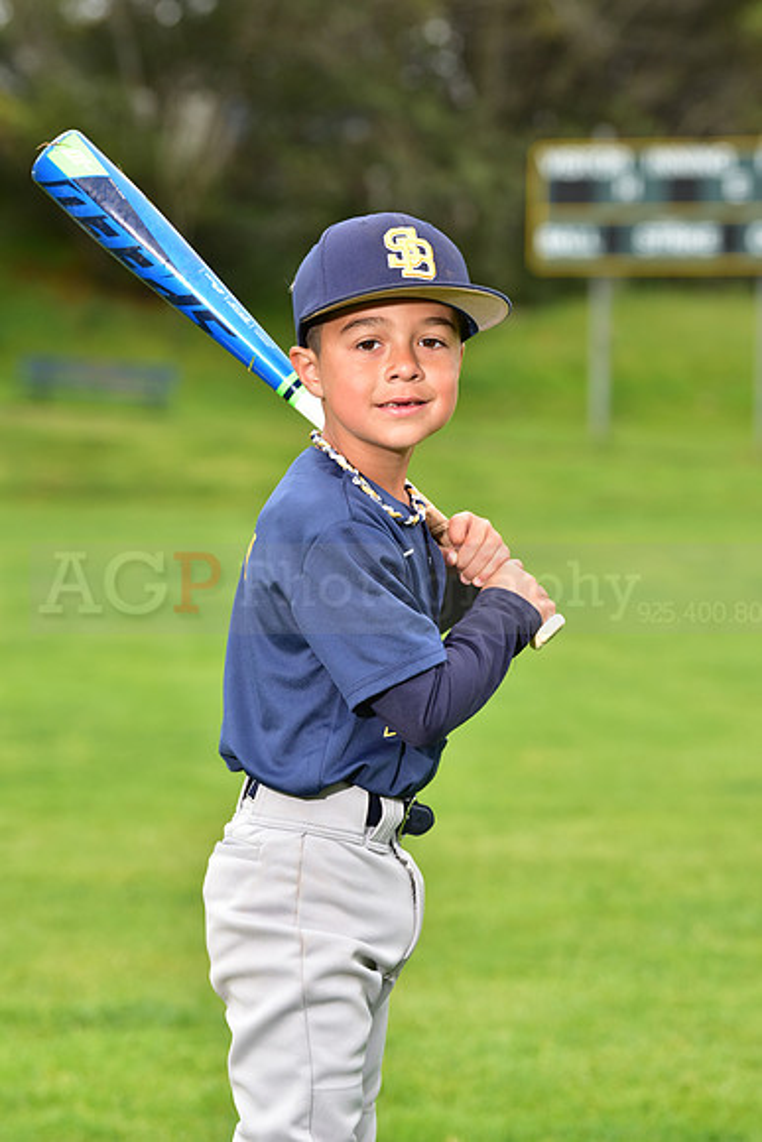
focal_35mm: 140
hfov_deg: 9.8
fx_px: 4442
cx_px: 381
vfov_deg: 14.7
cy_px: 571
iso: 400
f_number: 5.6
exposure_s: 1/250
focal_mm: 140
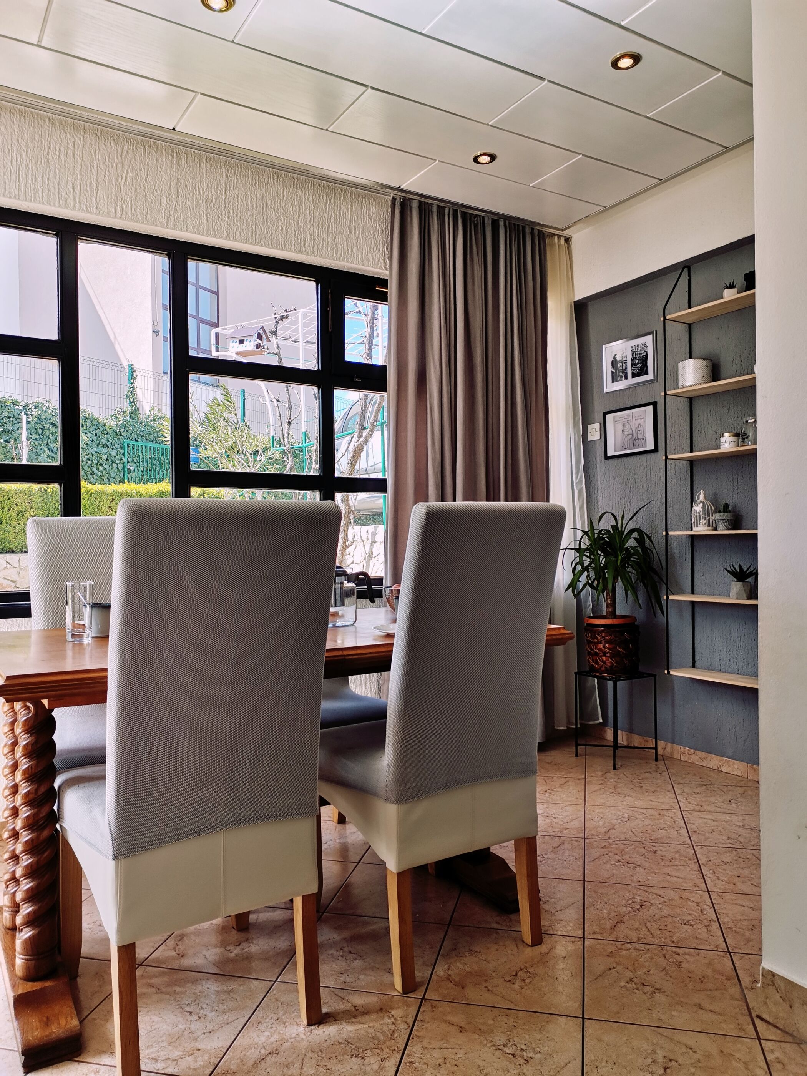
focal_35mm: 26
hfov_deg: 53.1
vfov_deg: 67.3
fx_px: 808
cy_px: 538
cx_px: 404
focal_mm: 4.75
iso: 50
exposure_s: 1/126
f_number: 1.8
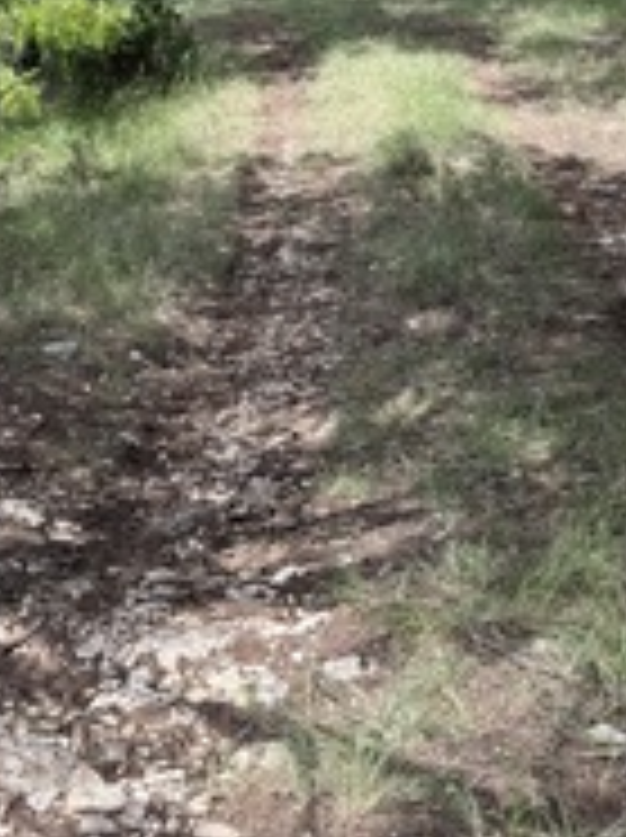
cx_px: 311
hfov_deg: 23.6
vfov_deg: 27.9
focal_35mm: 62
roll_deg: +3.3
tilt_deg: -8.6
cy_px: -126
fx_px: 1498
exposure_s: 1/943
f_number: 1.78
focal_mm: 6.76
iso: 100
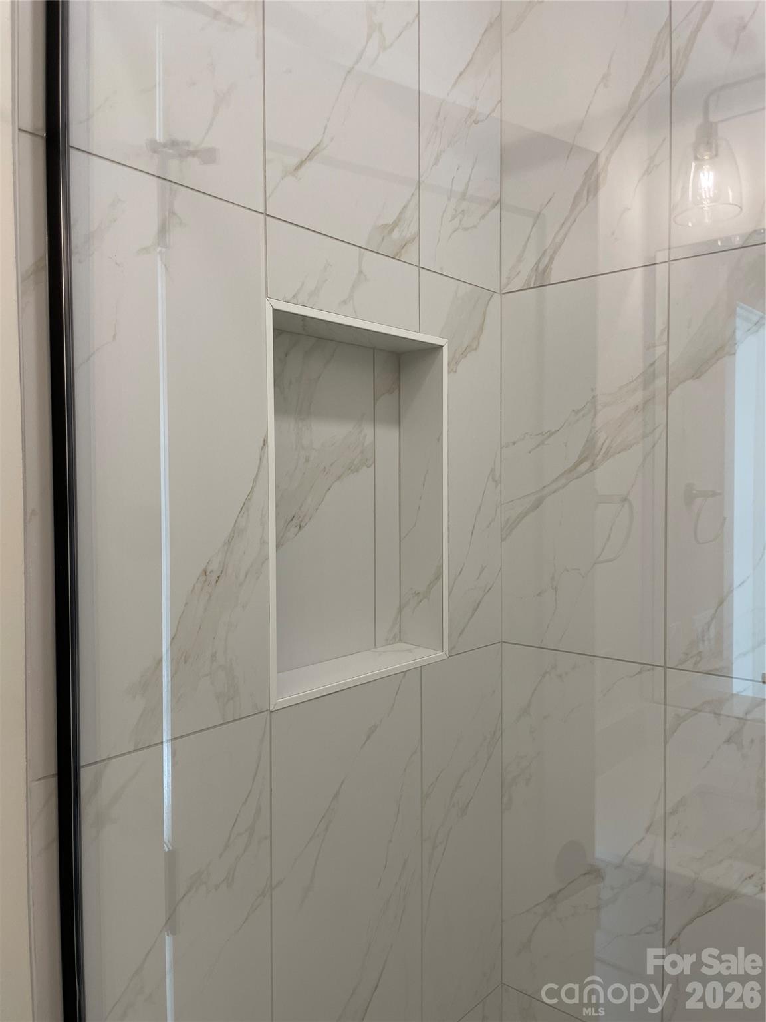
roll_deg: -0.4
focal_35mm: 26
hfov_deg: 53.1
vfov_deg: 67.3
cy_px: 511
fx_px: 767
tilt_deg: -1.8
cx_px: 383
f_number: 1.6
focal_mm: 4.2
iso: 64
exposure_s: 1/120
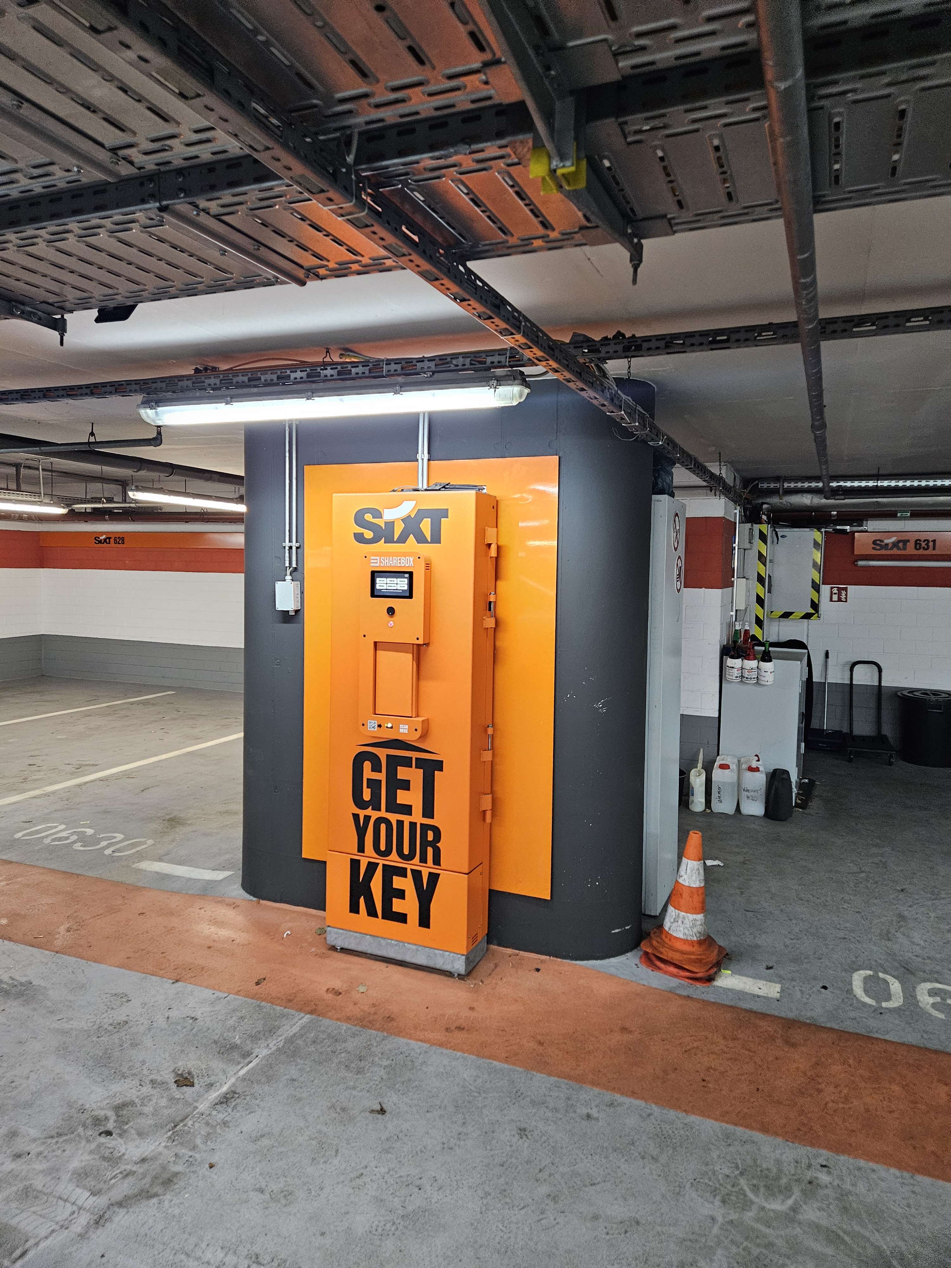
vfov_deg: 73.9
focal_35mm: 23
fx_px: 843
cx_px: 476
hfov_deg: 58.9
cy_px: 634
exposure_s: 1/100
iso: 640
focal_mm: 5.4
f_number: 1.8
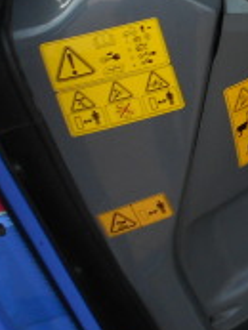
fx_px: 916
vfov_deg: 19.6
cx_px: 471
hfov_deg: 13.5
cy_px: -25
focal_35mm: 96
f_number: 3.2
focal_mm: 4.6
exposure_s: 1/320
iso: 80
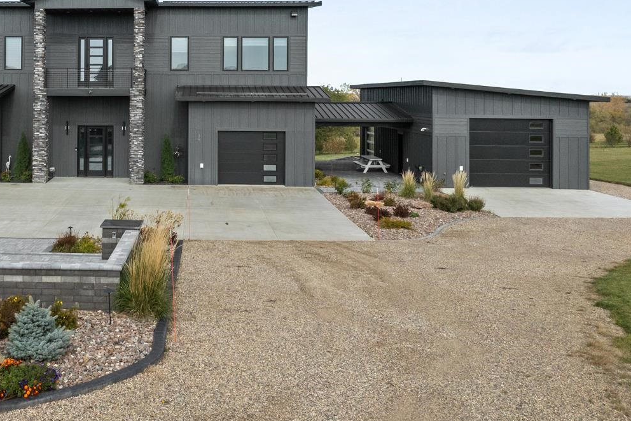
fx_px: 754
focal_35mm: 43
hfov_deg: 43.8
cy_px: 77
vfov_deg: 30.3
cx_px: 148
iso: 400
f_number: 6.3
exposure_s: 1/400
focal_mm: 12.29
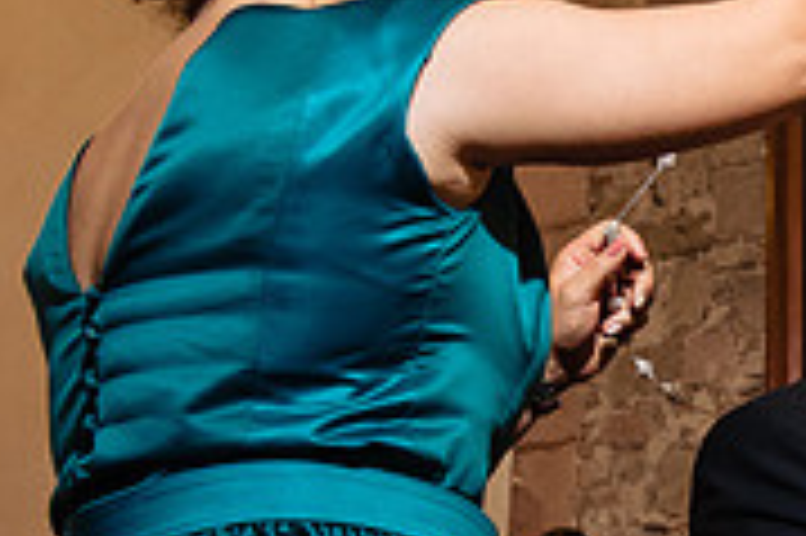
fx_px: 2639
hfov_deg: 16.5
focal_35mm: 118
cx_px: 1022
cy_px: 531
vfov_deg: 11.5
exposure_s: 1/80
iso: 2000
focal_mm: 31
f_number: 5.6
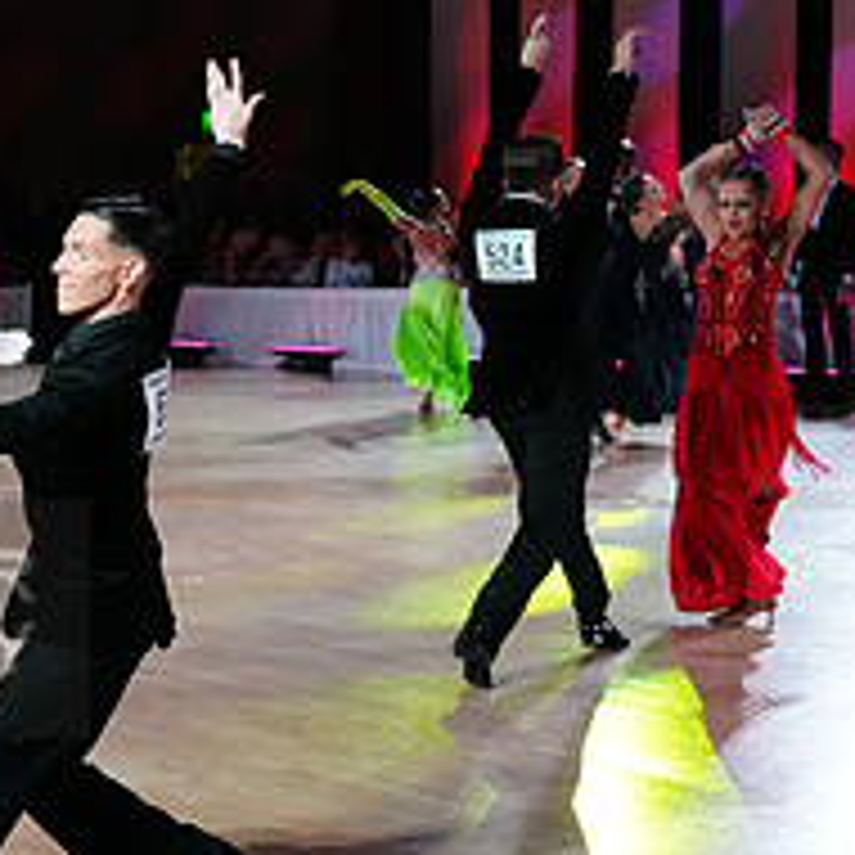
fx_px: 2822
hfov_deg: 15.9
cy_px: 619
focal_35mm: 101
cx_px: -400
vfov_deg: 17.2
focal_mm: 39
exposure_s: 1/400
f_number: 4
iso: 3200
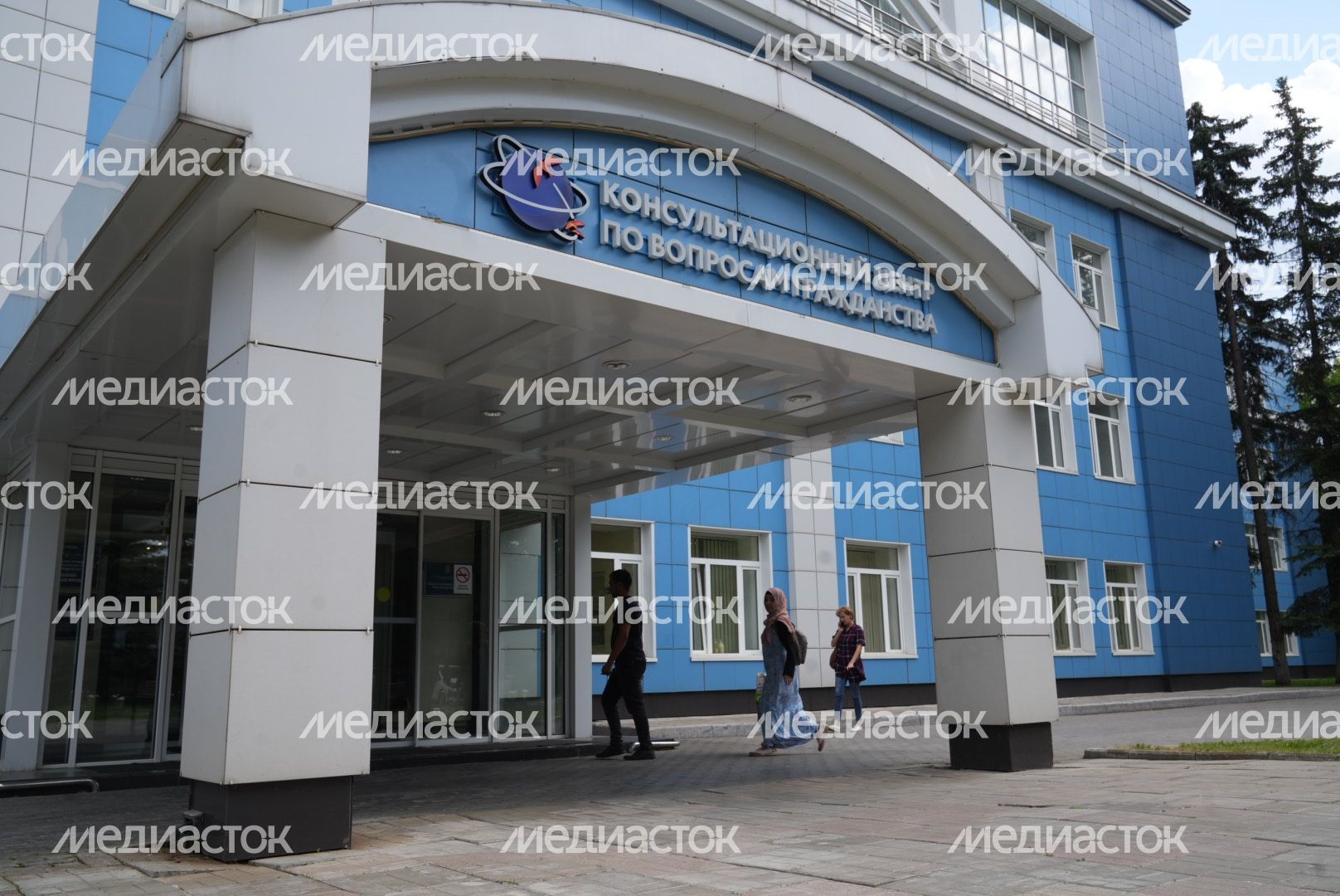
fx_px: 1080
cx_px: 670
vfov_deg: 45.0
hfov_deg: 63.6
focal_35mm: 29
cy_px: 448
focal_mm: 29
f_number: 8
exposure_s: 1/400
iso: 250
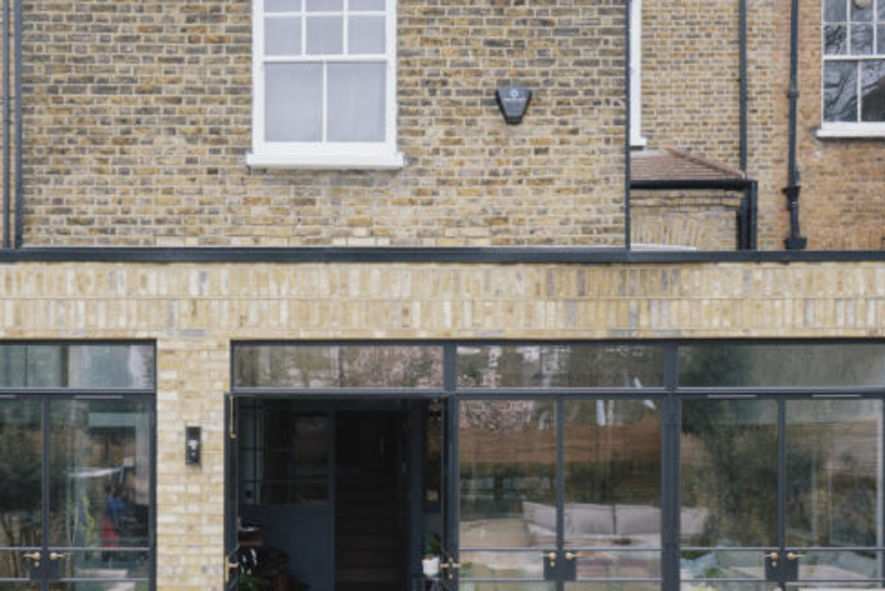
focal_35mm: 52
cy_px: 444
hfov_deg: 38.0
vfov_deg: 25.7
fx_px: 1279
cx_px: 356
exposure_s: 1/10
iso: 200
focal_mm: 22
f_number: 11
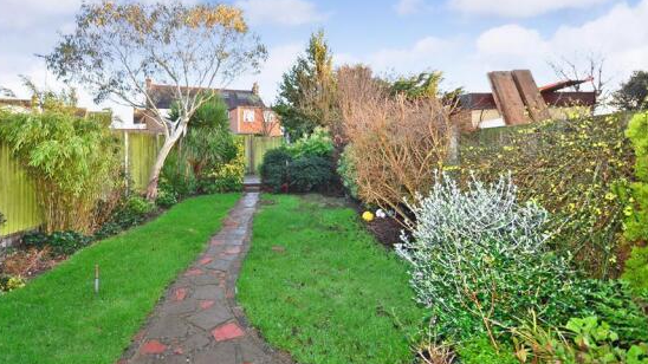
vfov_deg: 53.8
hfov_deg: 84.4
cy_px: 138
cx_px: 281
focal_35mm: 21
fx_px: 354
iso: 640
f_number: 6.3
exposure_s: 1/80
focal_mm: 11
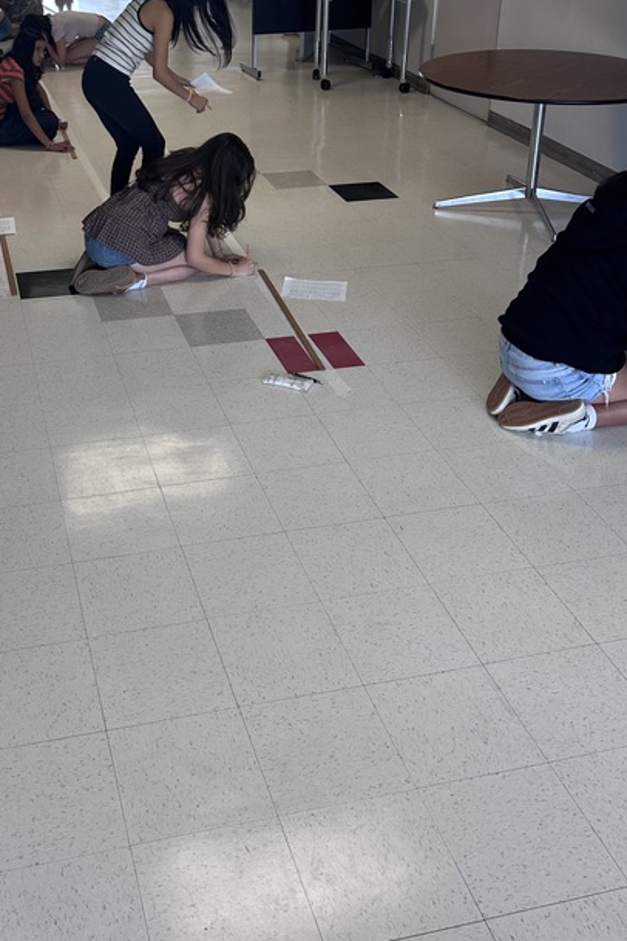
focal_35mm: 42
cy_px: 219
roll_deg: -0.4
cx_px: 199
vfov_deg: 44.6
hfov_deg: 31.6
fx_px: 1097
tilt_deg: -21.1
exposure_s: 1/120
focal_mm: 6.86
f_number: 1.78
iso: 100
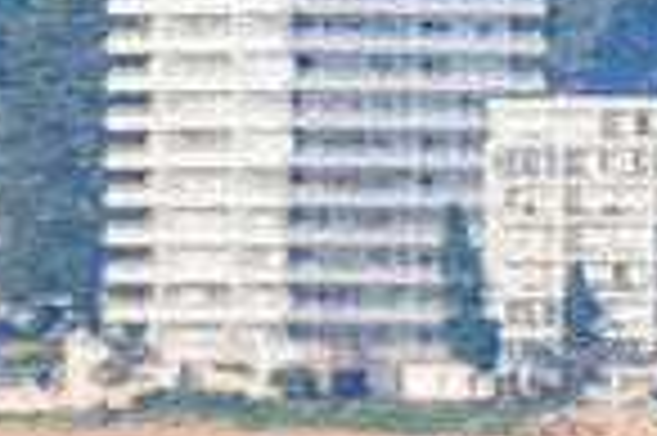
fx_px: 36313
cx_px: -279
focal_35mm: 1992
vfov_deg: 0.7
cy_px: 690
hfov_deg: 1.0
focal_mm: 500
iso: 200
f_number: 5.6
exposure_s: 1/2000
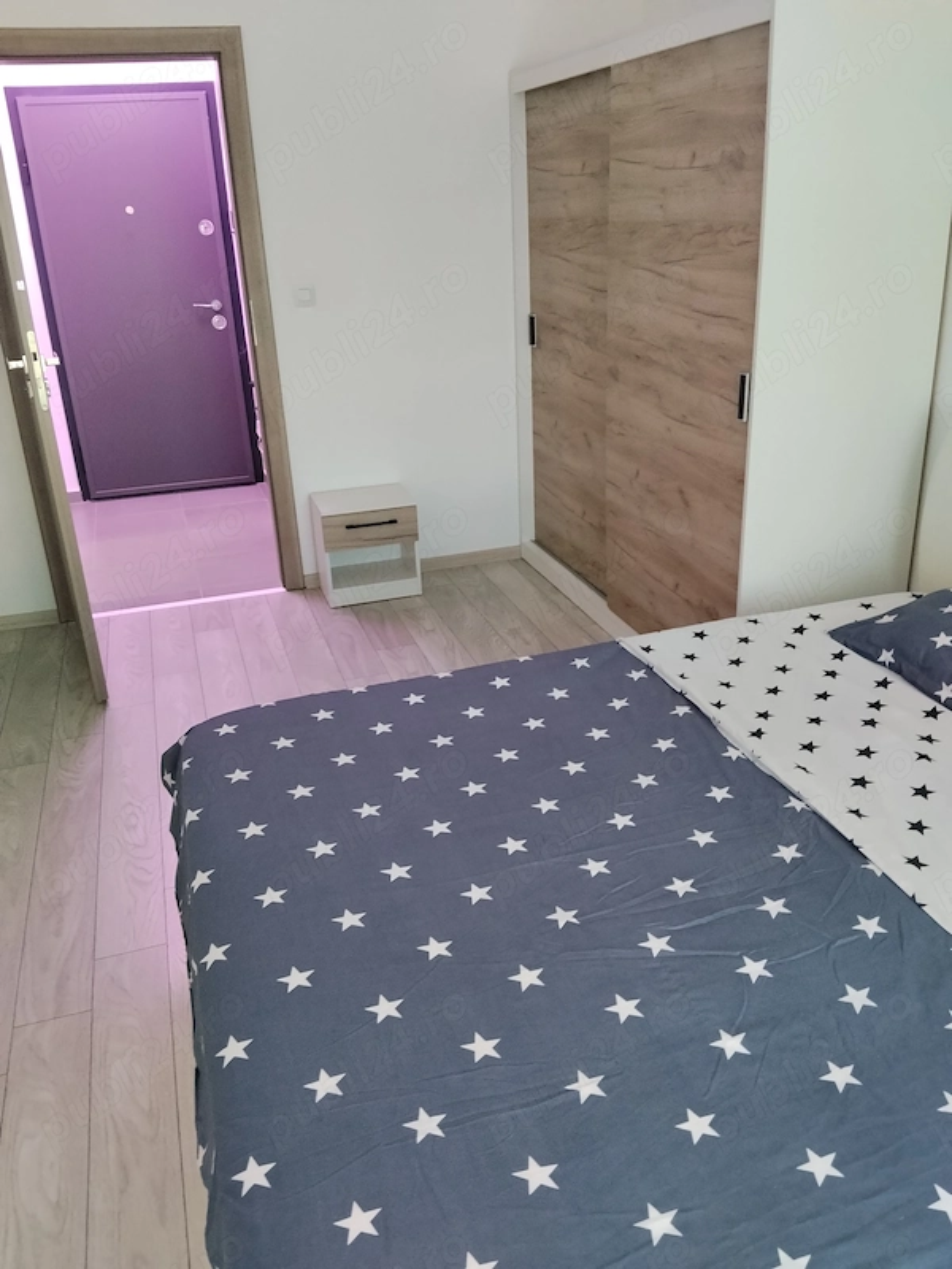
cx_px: 476
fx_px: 1063
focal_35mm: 29
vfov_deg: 61.7
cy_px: 634
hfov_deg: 48.2
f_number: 1.8
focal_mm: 3.96
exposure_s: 1/50
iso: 250
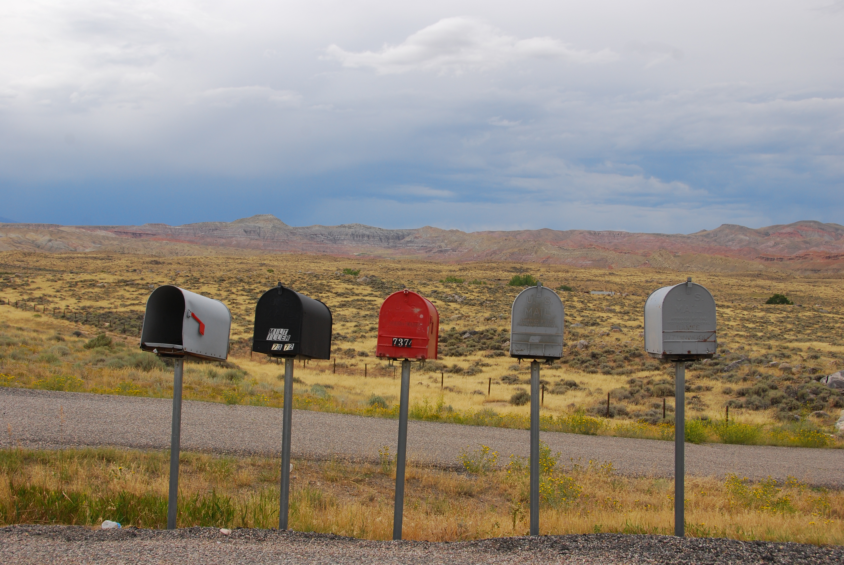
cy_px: 282
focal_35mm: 42
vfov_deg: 32.0
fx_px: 986
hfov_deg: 46.3
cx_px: 422
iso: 200
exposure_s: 1/350
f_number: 9.5
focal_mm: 28
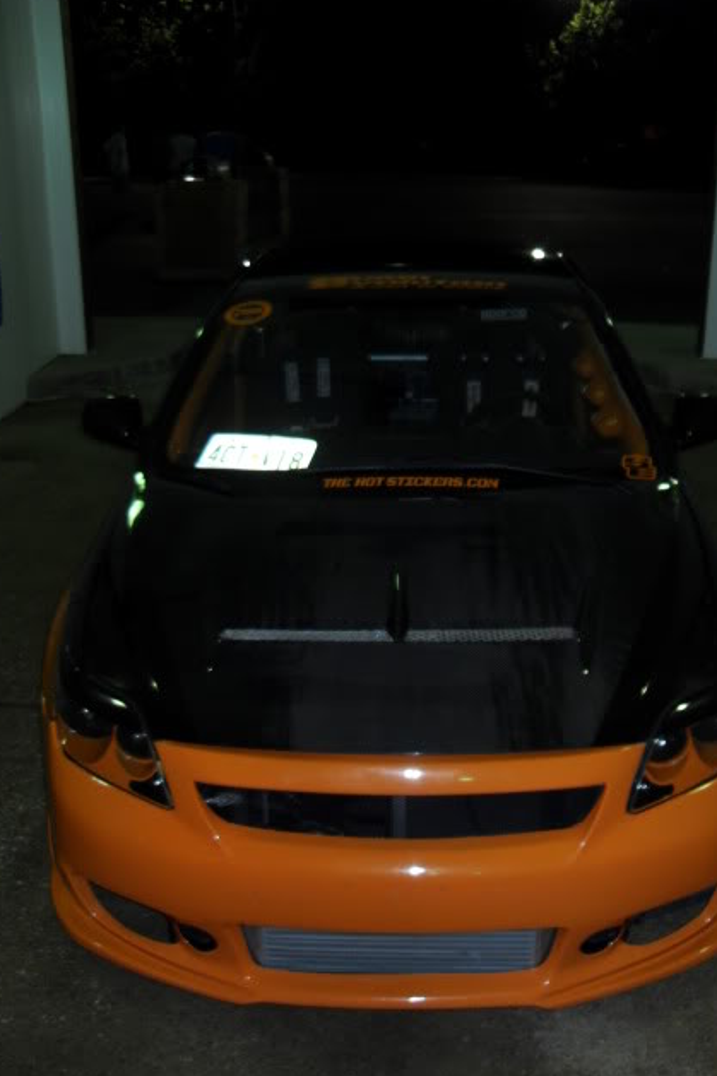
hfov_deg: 36.8
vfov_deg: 53.1
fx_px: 1076
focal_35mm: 36
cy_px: 535
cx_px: 399
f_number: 2.8
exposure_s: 1/45
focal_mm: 6.3
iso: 100
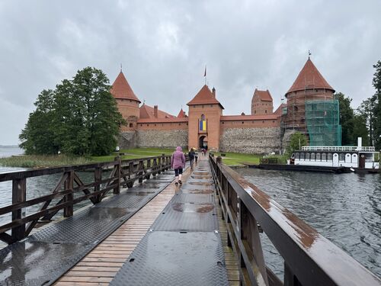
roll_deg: +0.4
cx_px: 190
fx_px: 264
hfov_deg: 71.6
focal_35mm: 24
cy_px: 143
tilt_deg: -0.5
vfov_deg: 56.8
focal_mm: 6.76
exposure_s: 1/1923
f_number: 1.78
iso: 80
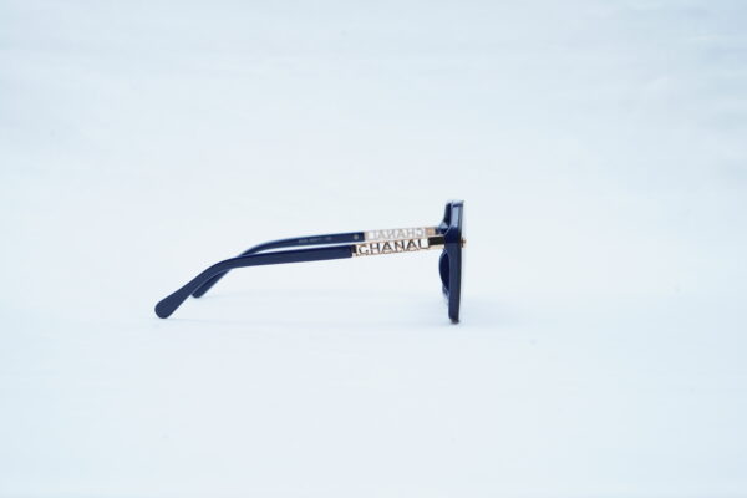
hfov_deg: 39.6
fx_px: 1037
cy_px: 249
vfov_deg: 27.0
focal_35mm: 50
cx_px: 374
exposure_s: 1/160
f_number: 9
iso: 200
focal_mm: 50
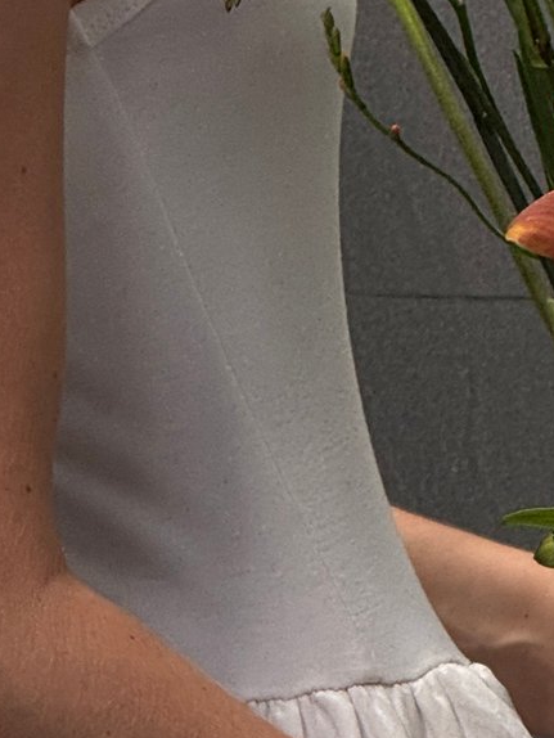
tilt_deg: -7.8
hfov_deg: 3.5
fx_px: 8913
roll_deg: +0.6
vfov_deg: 4.7
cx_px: 805
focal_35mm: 418
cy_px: 432
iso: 125
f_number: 2.8
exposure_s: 1/99
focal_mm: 15.66
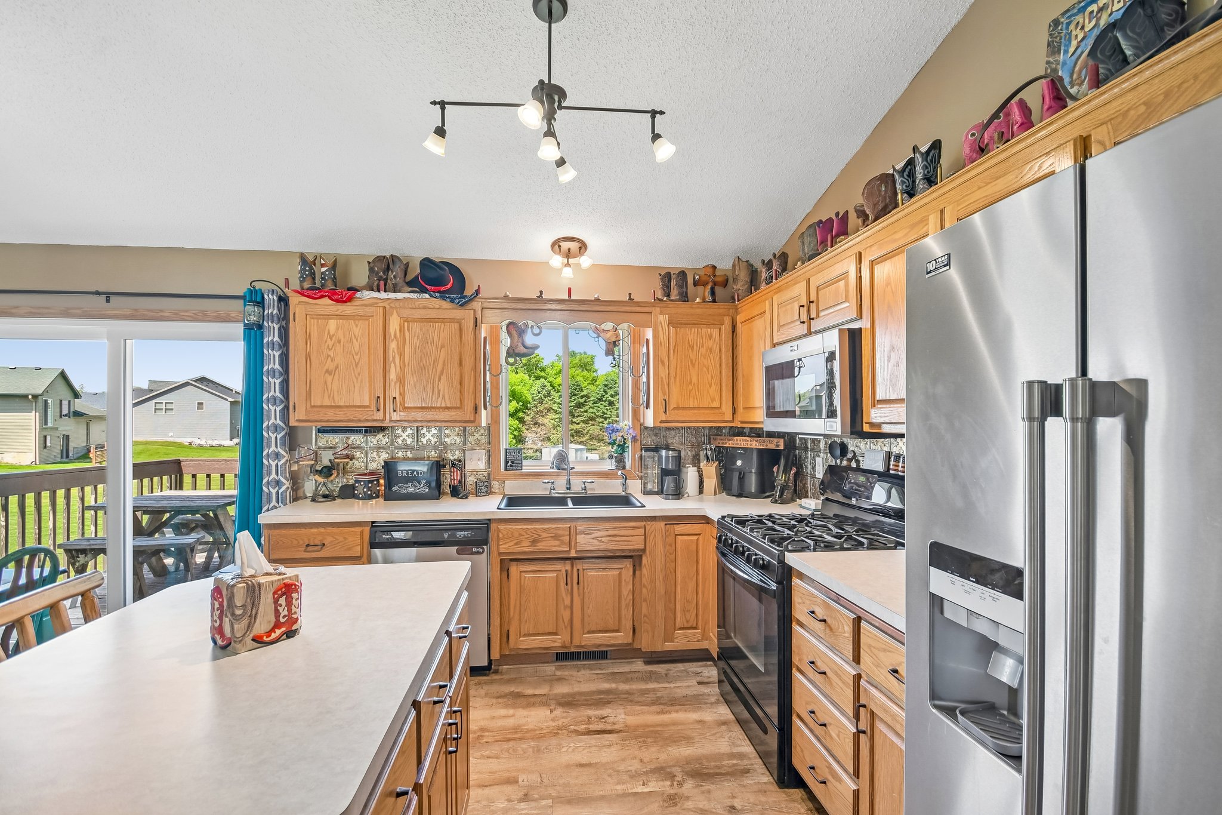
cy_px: 408
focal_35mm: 15
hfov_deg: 100.4
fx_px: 509
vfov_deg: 77.3
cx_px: 611
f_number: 6.3
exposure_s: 1/20
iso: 400
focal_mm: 10
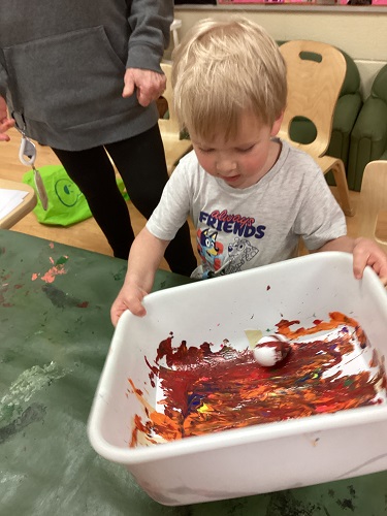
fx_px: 462
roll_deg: +6.9
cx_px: 194
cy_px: 258
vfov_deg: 58.4
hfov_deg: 45.4
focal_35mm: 31
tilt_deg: -39.3
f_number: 2.4
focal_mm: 3.3
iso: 160
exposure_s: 1/60
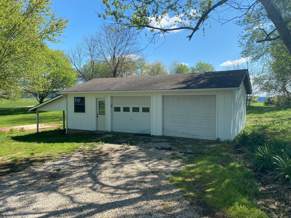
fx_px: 219
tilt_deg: -2.4
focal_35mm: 26
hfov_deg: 67.3
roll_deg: -1.6
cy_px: 109
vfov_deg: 53.1
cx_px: 146
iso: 32
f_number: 1.8
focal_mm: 4.25
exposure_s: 1/1866
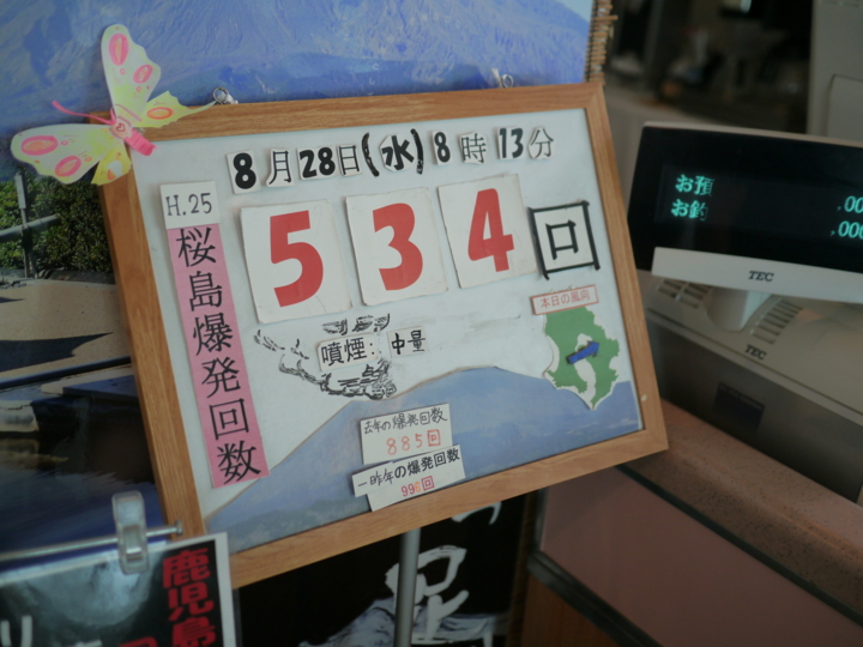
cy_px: 324
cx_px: 432
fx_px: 997
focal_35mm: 40
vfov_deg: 36.0
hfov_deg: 46.8
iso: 160
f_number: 1.7
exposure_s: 1/320
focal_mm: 20
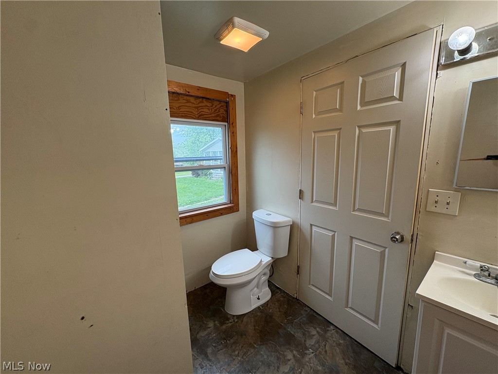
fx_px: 201
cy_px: 187
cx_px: 249
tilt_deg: -8.9
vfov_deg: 85.7
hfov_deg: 102.1
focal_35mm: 14
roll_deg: +1.2
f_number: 2.2
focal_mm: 2.22
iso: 125
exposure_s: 1/120
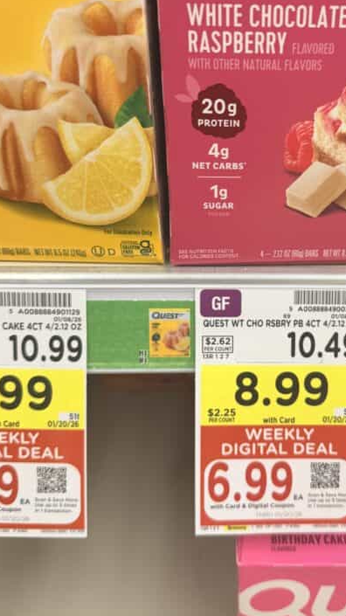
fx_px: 620
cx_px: 261
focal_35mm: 38
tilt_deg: -33.6
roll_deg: +0.5
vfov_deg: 52.4
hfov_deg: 30.6
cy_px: 246
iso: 160
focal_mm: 6.76
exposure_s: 1/63
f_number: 1.78
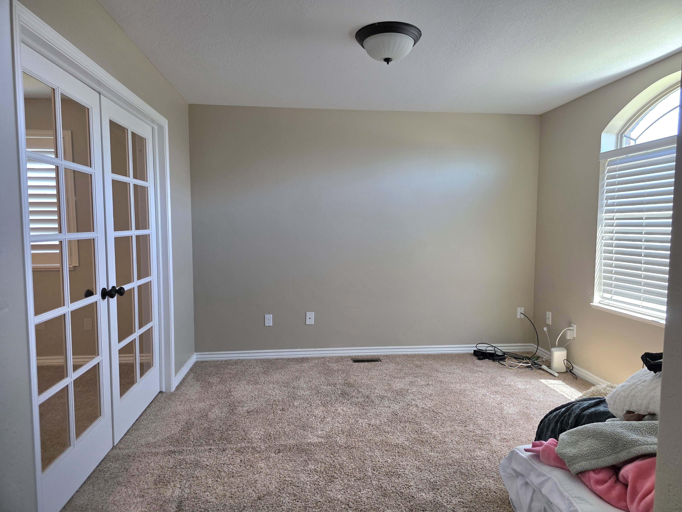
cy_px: 256
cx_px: 341
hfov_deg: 73.9
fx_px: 453
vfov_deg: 58.9
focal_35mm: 23
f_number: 1.7
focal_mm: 6.3
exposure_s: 1/120
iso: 80
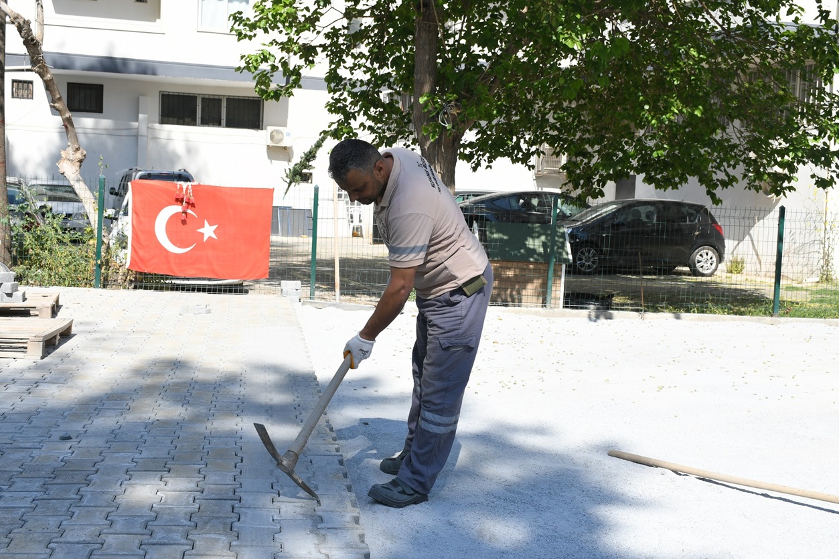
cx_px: 420
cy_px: 280
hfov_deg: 43.6
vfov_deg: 29.9
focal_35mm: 45
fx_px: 1049
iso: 100
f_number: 7.1
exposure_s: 1/200
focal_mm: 30
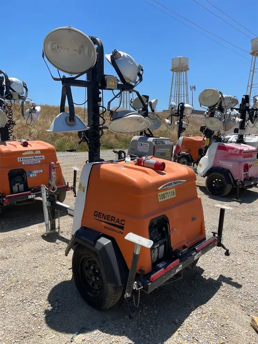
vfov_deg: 67.3
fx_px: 258
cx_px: 129
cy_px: 172
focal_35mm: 26
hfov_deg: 53.1
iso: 32
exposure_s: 1/3125
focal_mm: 4.2
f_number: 1.6
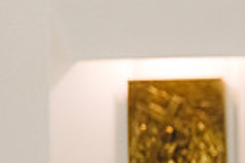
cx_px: 488
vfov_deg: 1.7
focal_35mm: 829
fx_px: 5635
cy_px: 304
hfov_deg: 2.5
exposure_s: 1/100
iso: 6400
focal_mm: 200
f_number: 2.8
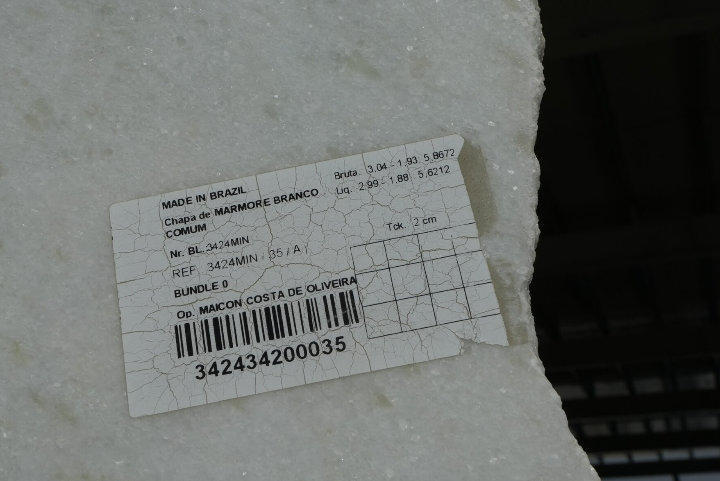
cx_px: 311
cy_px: 210
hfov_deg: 38.8
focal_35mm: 51
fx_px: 1021
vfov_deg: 26.5
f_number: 22
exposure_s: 1/800
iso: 400
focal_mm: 35
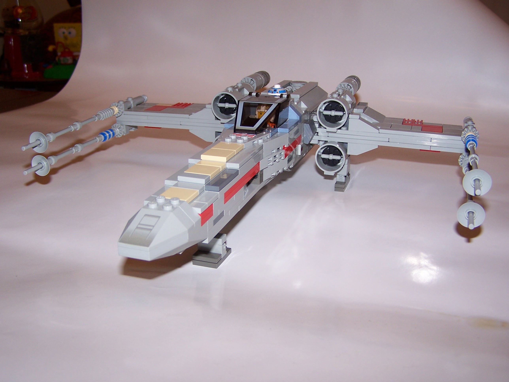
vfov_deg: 37.7
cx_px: 254
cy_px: 191
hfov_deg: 49.0
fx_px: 559
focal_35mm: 38
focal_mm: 6.3
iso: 80
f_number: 2.8
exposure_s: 1/60
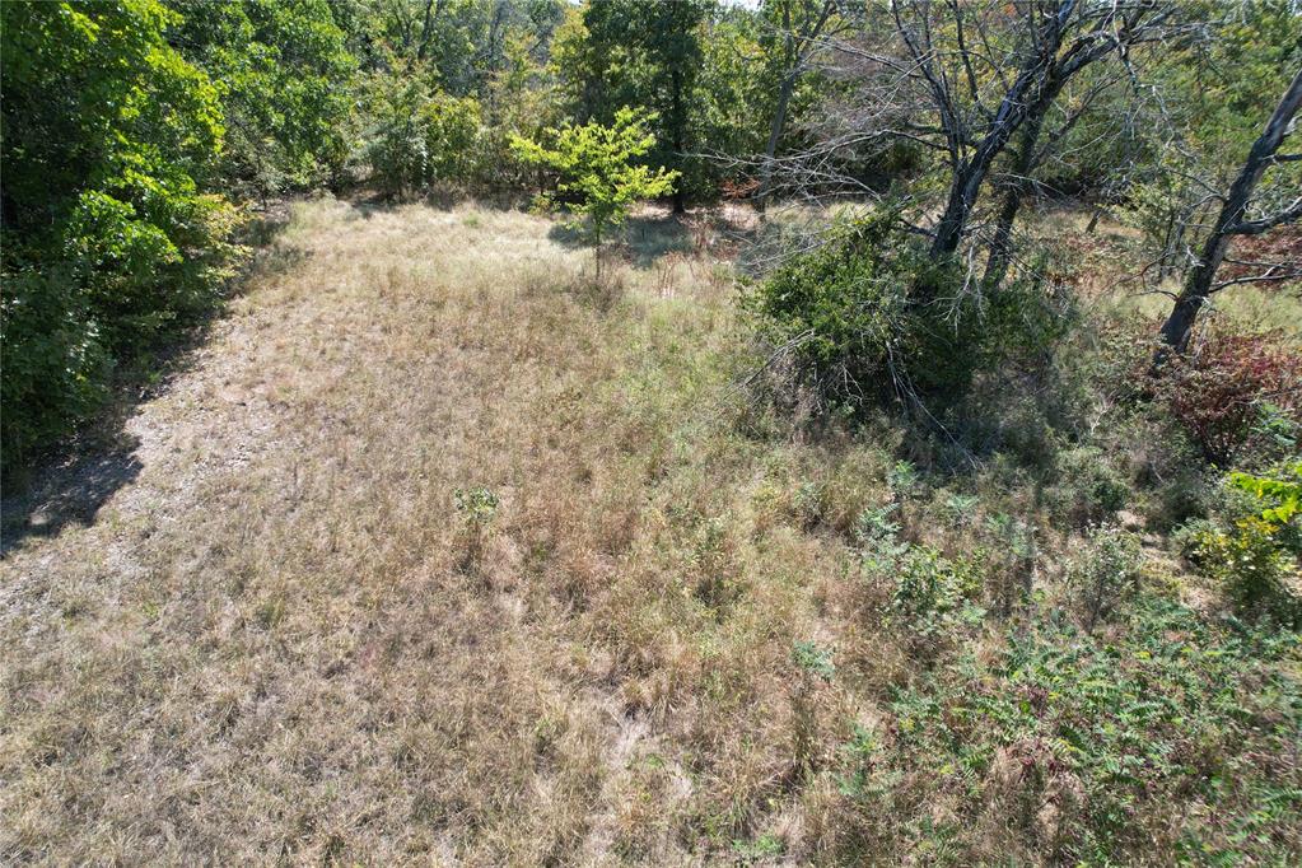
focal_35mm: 22
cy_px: 434
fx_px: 796
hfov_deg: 78.6
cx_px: 651
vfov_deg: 57.2
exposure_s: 1/640
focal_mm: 8.38
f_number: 2.8
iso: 100
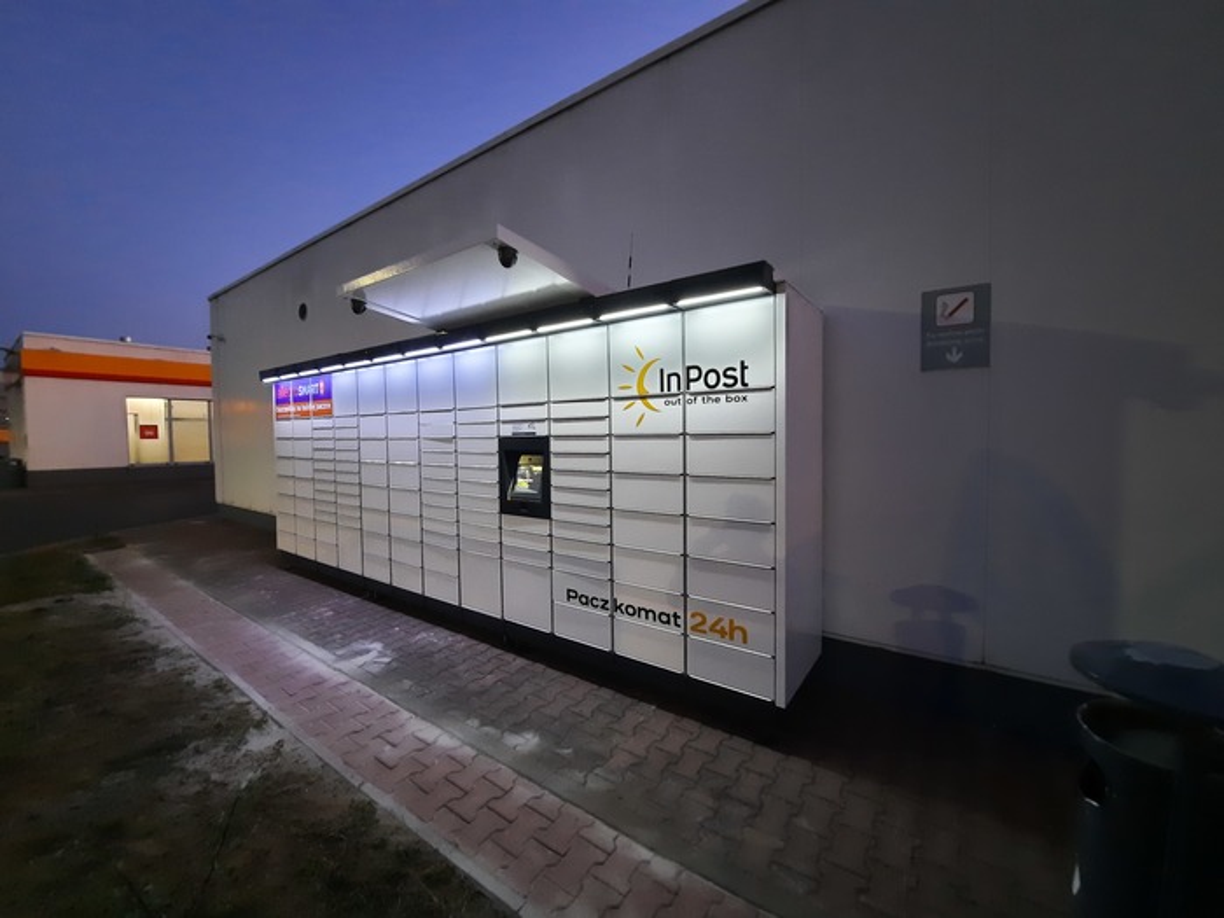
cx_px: 612
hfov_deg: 106.2
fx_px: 460
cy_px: 459
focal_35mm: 13
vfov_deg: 89.9
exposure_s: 1/25
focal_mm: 1.74
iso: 500
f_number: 2.2
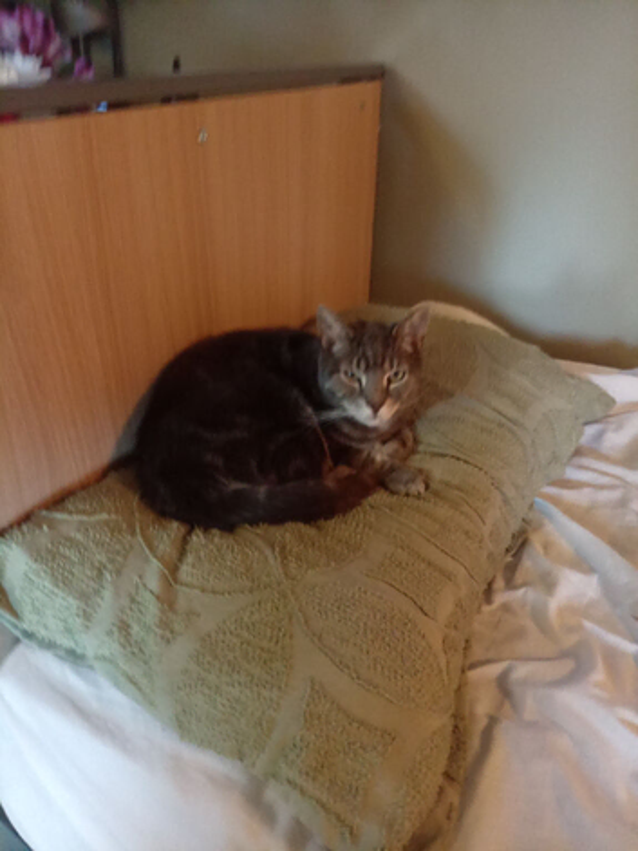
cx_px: 319
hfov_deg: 54.9
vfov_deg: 69.4
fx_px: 615
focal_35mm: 25
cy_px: 426
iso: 1601
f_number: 1.8
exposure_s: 1/16.7
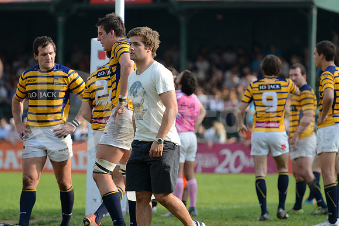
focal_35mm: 240
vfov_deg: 5.7
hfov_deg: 8.6
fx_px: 2260
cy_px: 113
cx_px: 170
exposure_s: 1/800
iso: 320
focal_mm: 240
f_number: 4
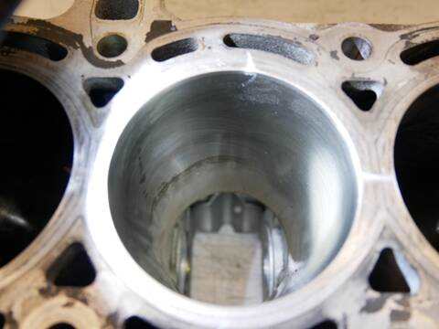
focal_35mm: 28
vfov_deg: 49.7
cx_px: 220
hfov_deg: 63.4
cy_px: 164
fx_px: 355
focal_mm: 14
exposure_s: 1/60
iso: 320
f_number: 3.7
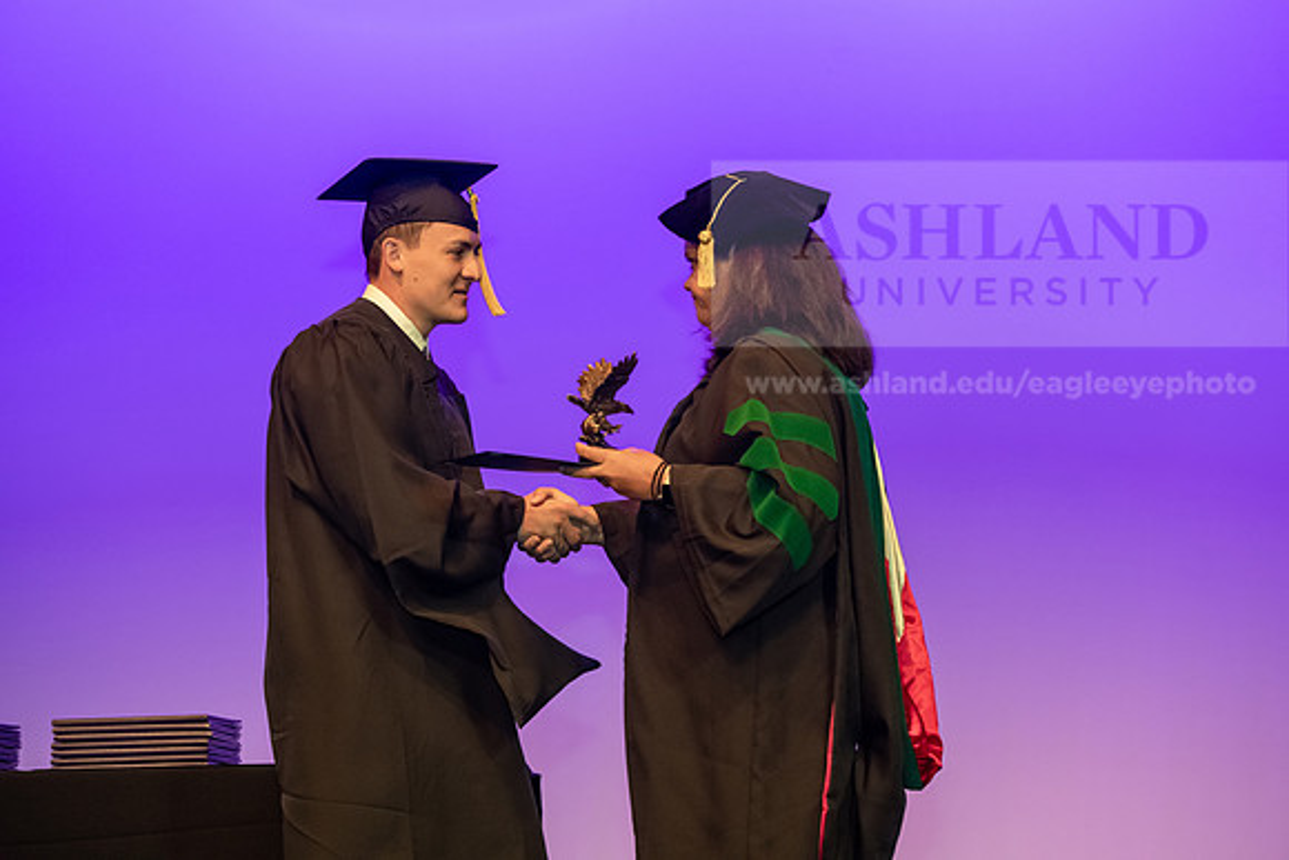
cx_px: 644
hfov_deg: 21.5
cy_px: 430
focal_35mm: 95
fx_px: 3402
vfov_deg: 14.4
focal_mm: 95
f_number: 4
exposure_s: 1/200
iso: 3200
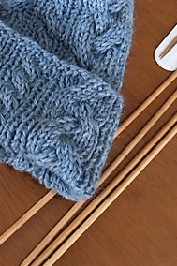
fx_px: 502
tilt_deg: -56.5
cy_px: -18
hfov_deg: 19.5
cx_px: 9
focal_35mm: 68
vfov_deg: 27.4
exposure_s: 1/4
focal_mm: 4.15
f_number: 2.2
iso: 80
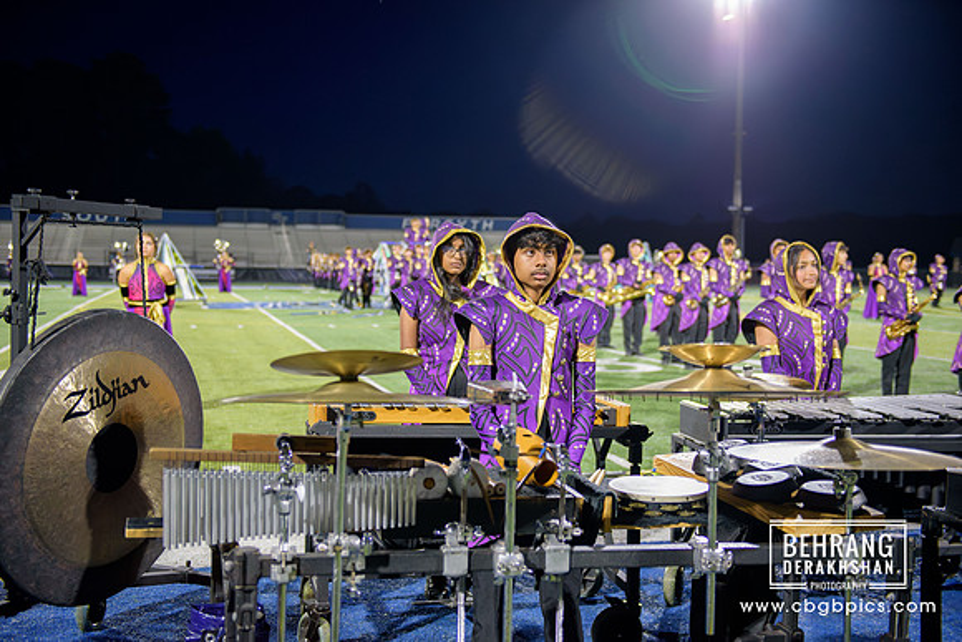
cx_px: 481
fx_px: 1176
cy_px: 321
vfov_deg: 30.5
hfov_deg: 44.5
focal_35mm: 44
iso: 3600
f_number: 2.8
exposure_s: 1/400
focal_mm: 44
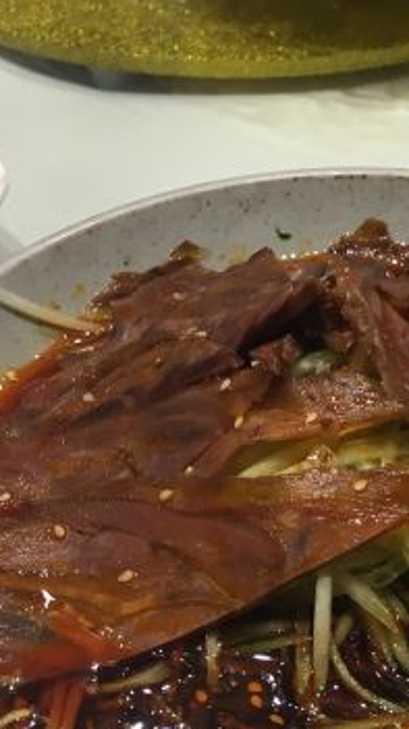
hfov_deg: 18.8
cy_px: 457
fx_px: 1217
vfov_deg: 33.2
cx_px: 348
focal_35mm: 63
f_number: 2.2
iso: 64
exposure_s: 1/33
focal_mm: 4.15
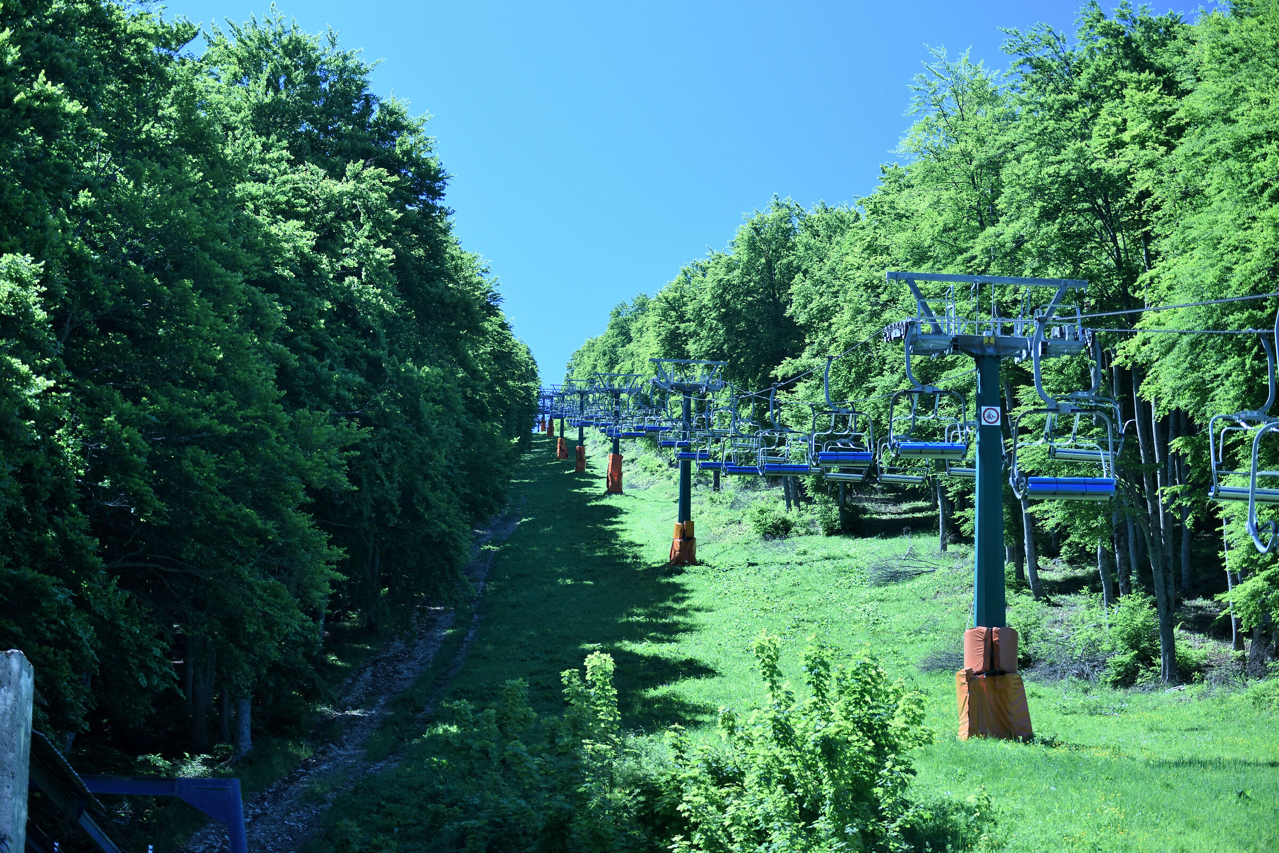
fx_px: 2488
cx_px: 640
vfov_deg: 19.5
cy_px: 426
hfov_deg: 28.8
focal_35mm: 70
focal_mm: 70
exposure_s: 1/400
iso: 450
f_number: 4.5
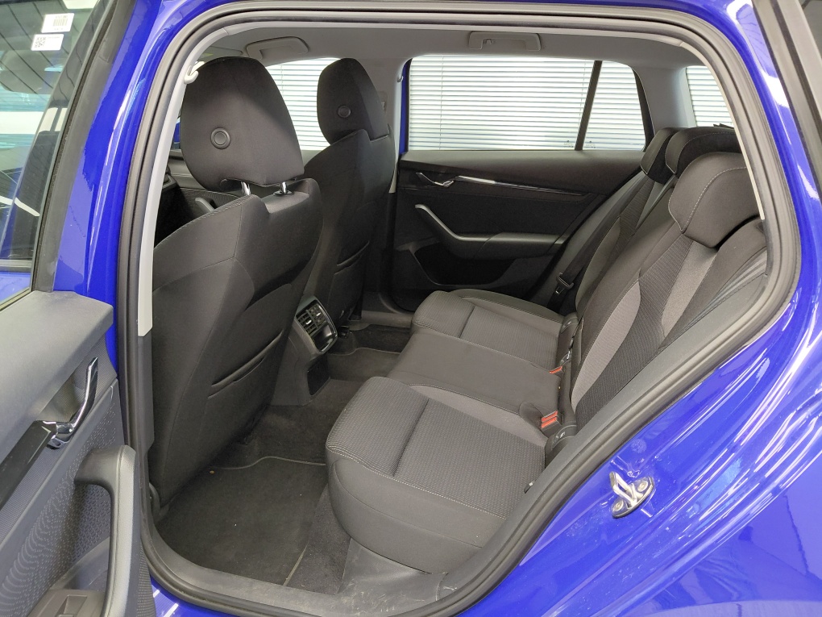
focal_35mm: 25
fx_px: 594
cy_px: 308
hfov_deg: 69.4
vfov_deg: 54.9
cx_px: 411
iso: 320
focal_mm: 4.69
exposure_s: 1/33.4
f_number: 1.8
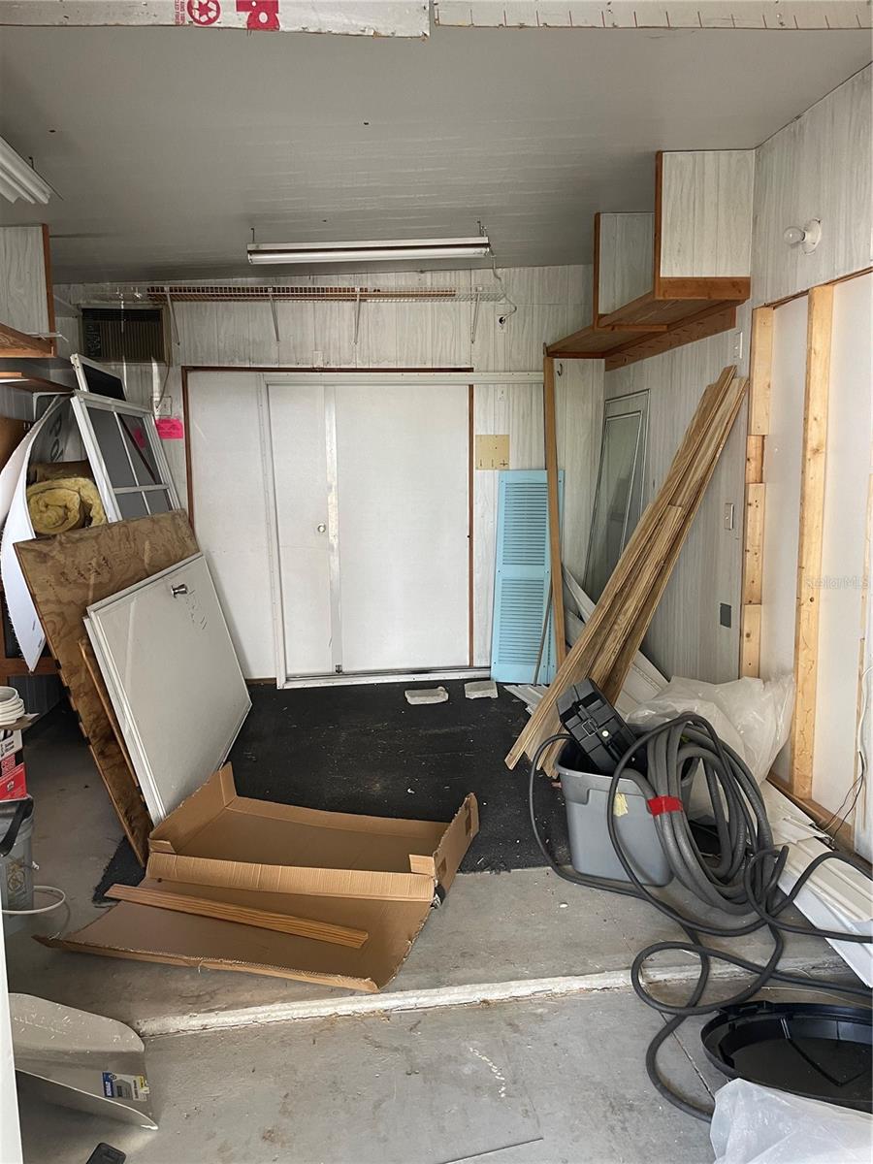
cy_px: 582
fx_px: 874
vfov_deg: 67.3
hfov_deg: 53.1
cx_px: 436
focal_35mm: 26
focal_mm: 4.2
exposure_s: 1/60
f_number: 1.6
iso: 125
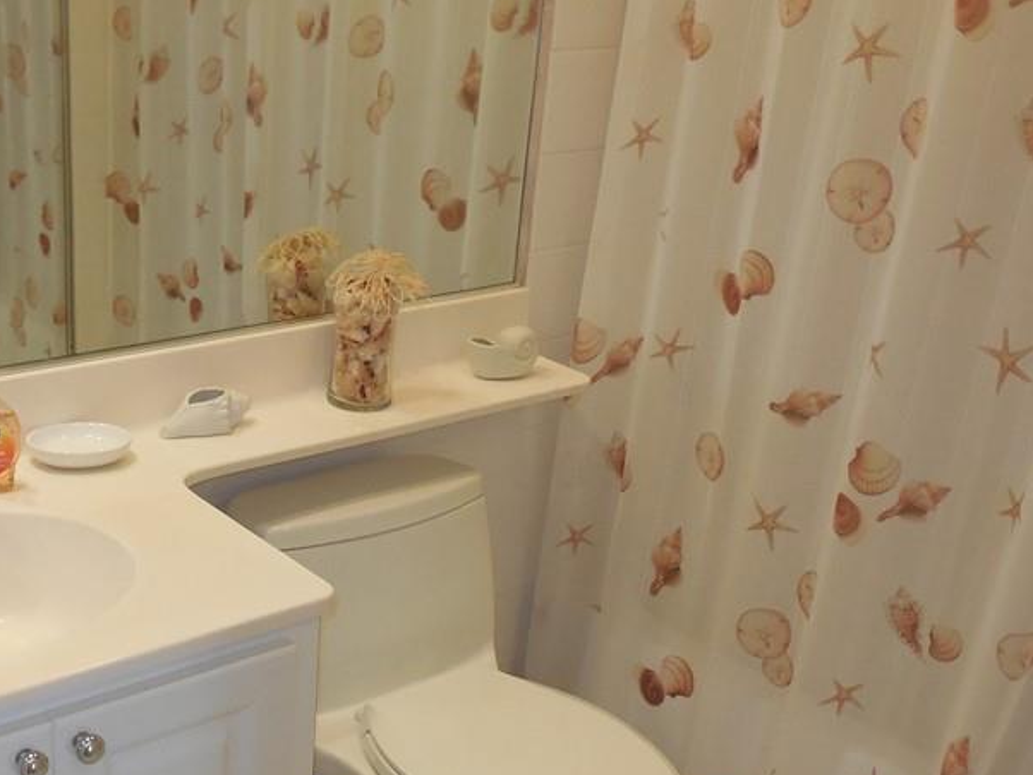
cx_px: 268
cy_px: 574
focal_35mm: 51
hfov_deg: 36.7
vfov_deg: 28.2
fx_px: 1523
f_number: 3.2
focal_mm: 5.3
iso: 360
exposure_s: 1/30
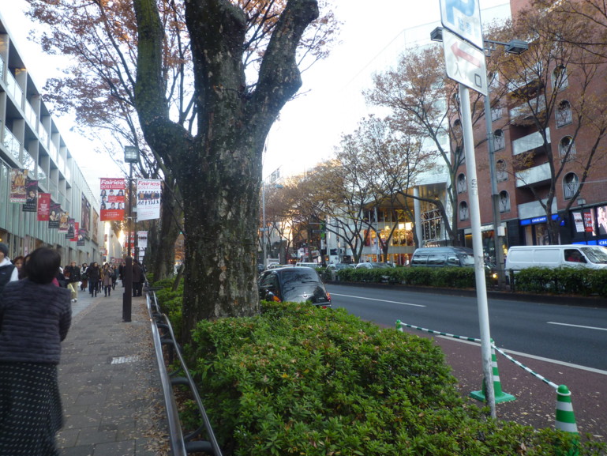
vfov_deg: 53.1
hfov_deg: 67.3
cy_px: 231
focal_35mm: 26
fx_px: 456
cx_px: 302
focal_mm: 4.4
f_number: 2.8
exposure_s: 1/30
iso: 80
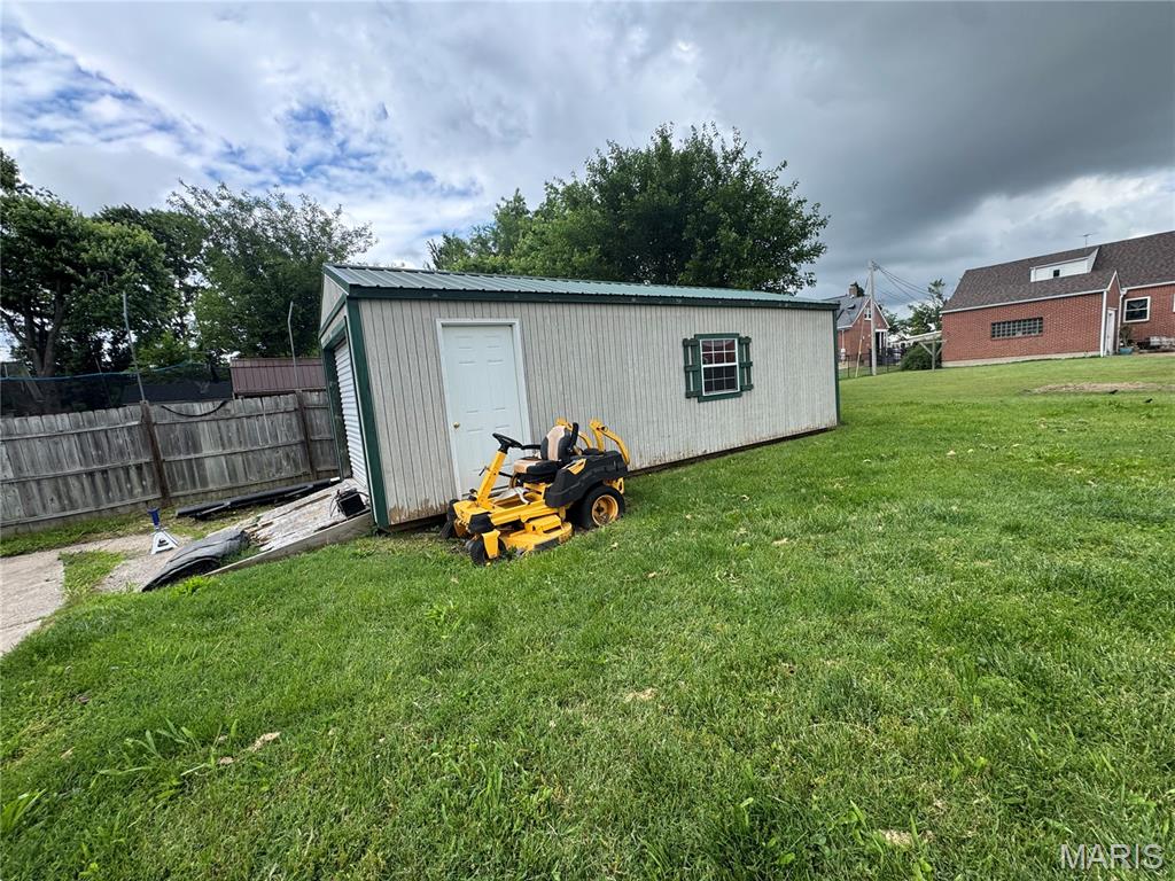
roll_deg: +4.5
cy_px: 440
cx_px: 588
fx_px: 475
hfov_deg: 102.1
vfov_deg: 85.7
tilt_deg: -6.2
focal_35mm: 14
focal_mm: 2.22
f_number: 2.2
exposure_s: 1/713
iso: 50
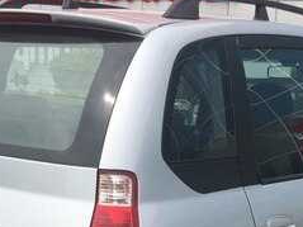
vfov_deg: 17.4
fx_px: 700
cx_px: 166
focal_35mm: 80
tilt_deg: -18.0
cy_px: 283
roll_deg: -3.1
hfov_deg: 24.4
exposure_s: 1/1647
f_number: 2.2
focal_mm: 4.15
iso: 32
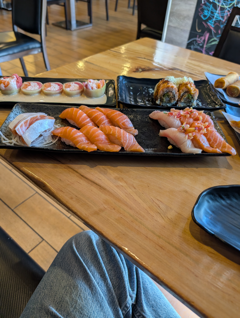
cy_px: 159
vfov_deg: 71.5
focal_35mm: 24
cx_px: 120
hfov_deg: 56.9
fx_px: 221
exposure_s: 1/24
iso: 159
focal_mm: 6.9
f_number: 1.68
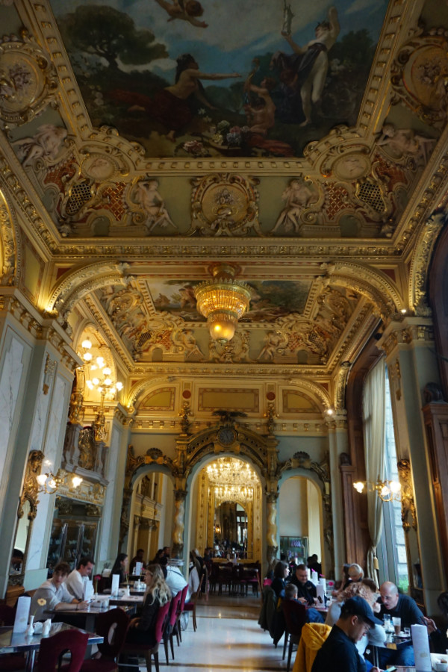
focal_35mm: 24
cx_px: 224
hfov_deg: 53.1
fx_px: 448
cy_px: 336
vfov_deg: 73.7
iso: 1600
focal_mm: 16
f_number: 4
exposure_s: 1/60
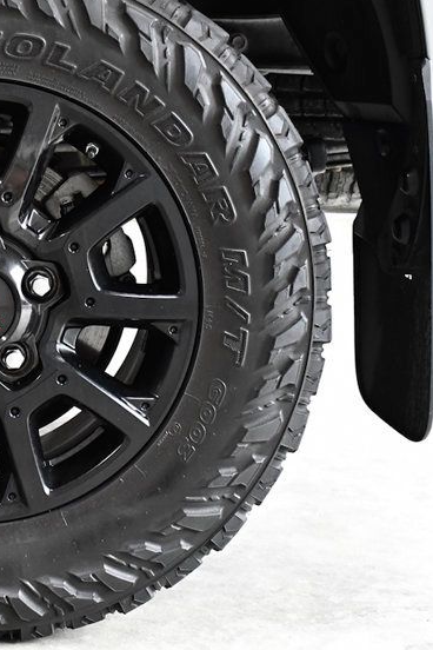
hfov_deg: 15.0
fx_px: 1606
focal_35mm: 89
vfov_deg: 22.9
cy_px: 300
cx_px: -33
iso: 2500
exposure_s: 1/400
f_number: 4
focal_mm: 32
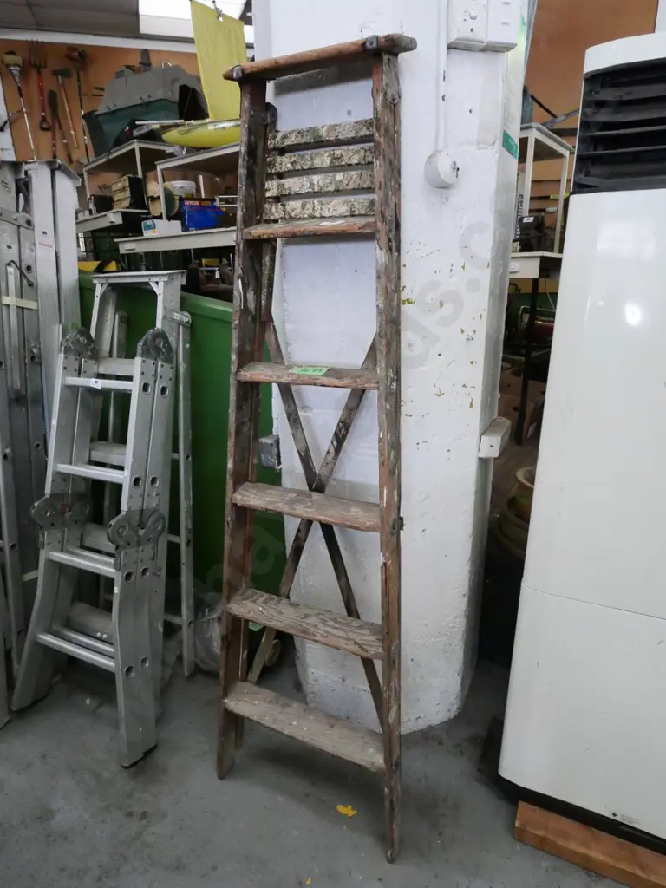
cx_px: 333
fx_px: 513
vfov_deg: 81.7
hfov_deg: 66.0
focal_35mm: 20
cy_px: 444
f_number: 5.6
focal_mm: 10
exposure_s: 1/250
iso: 6400
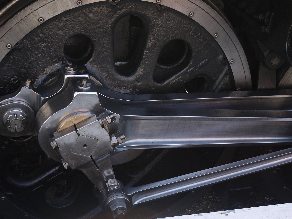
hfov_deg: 33.2
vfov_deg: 25.1
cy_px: 149
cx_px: 141
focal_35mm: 58
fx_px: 489
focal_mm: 20
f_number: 3.5
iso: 100
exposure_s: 1/80
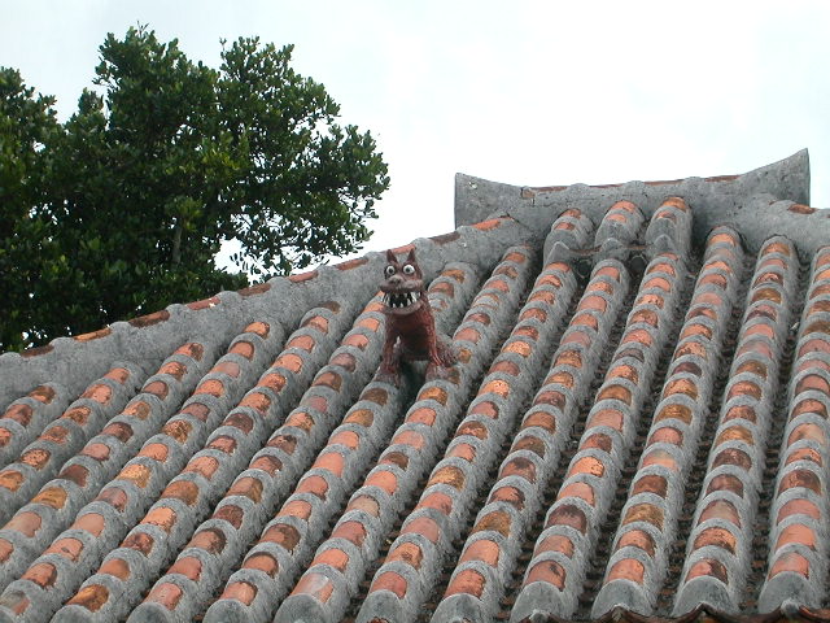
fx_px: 2661
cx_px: 415
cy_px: 312
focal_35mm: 111
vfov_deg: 13.3
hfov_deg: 17.7
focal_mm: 16.8
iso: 100
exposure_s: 1/438
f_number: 4.8
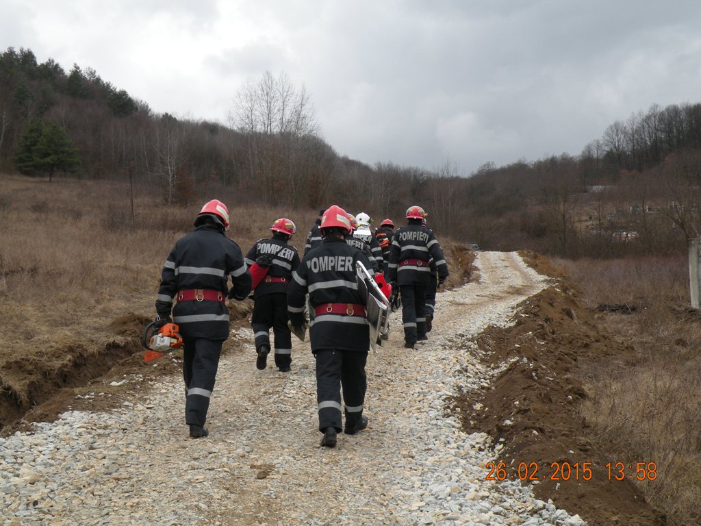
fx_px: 1134
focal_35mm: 56
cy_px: 263
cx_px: 350
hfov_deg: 34.3
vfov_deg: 26.1
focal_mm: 9.8
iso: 64
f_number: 5
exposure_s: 1/192
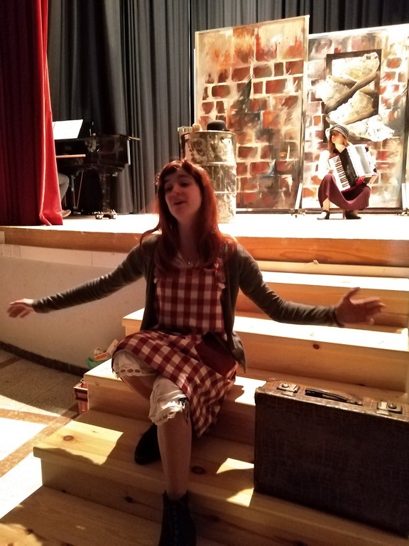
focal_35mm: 26
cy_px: 273
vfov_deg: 67.3
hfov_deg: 53.1
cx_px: 204
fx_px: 410
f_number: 1.8
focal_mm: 3.59
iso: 3676
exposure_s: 1/15
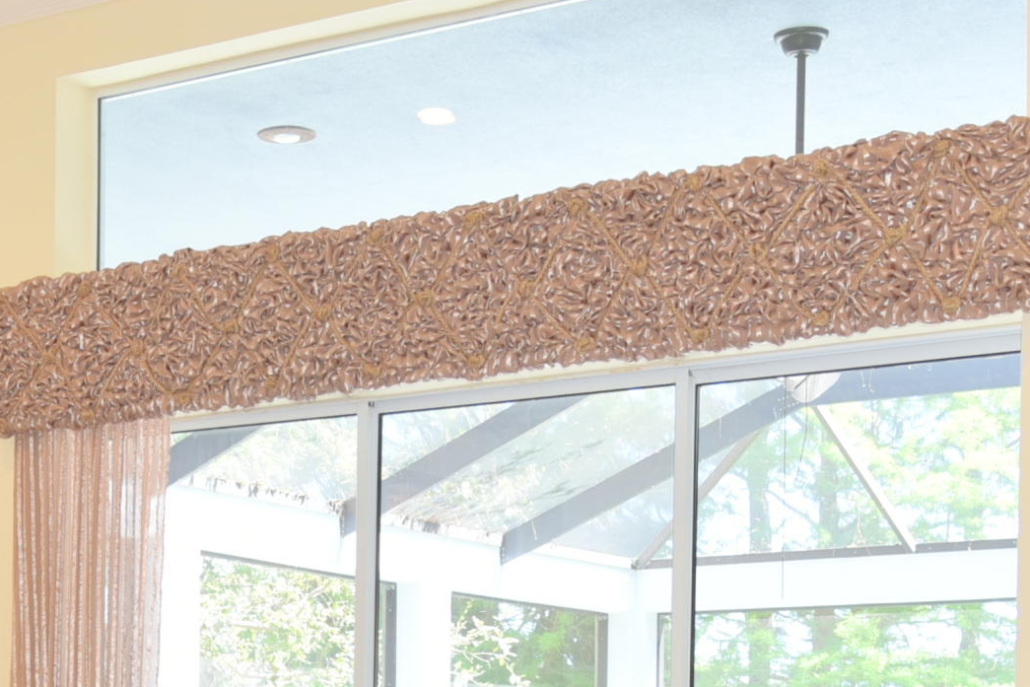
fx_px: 2547
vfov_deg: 14.5
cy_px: 967
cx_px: 88
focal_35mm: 89
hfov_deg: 22.3
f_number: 5
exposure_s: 1/100
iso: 800
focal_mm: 31
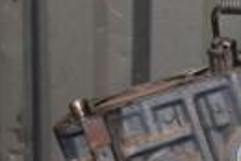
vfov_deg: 7.9
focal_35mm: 173
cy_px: 200
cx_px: 430
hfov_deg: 11.1
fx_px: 1162
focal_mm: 25
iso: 800
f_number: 5
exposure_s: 1/60
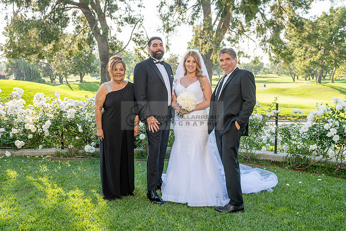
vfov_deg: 36.7
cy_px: 116
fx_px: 348
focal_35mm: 36
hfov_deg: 52.9
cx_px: 177
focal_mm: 32
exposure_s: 1/200
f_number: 5.6
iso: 200
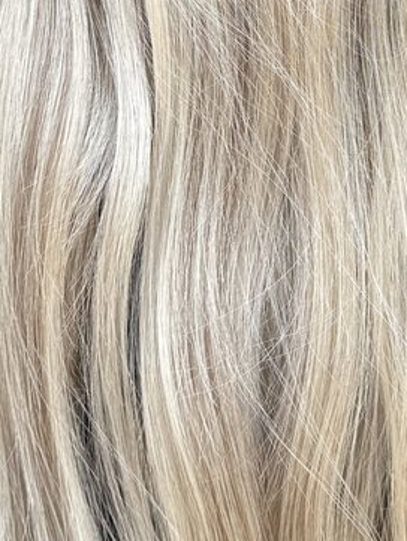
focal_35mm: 106
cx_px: 227
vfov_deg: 18.1
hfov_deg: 14.0
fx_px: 1660
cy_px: 3
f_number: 1.78
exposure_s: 1/445
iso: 80
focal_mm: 6.76
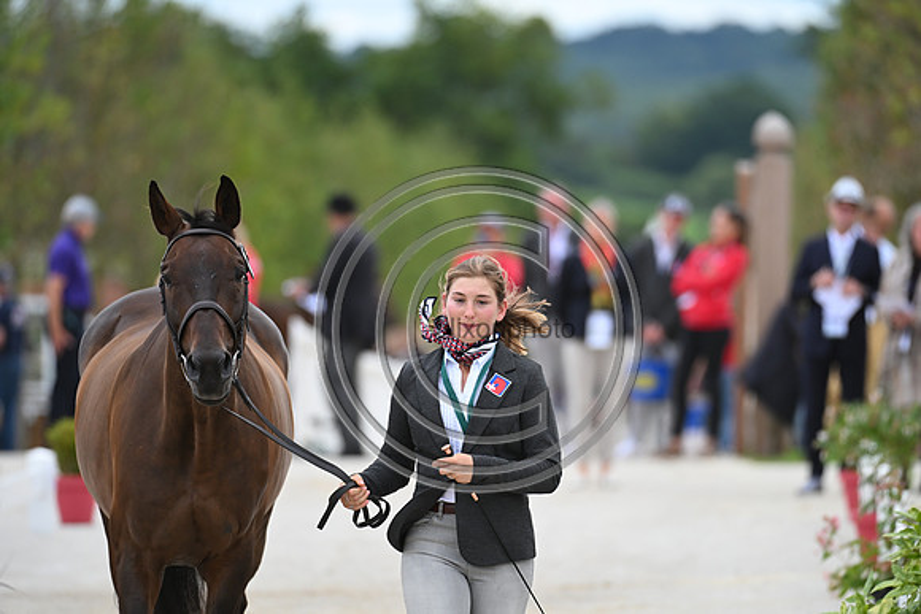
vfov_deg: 3.4
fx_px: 10235
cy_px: 307
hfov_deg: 5.2
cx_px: 460
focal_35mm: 400
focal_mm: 400
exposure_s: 1/1600
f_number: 5.6
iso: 720
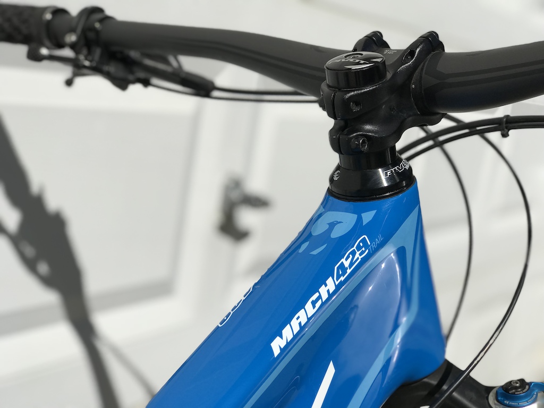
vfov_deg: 25.7
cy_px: 204
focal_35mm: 57
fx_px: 896
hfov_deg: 33.8
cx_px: 272
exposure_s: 1/2660
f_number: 2.8
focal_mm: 6.6
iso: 20
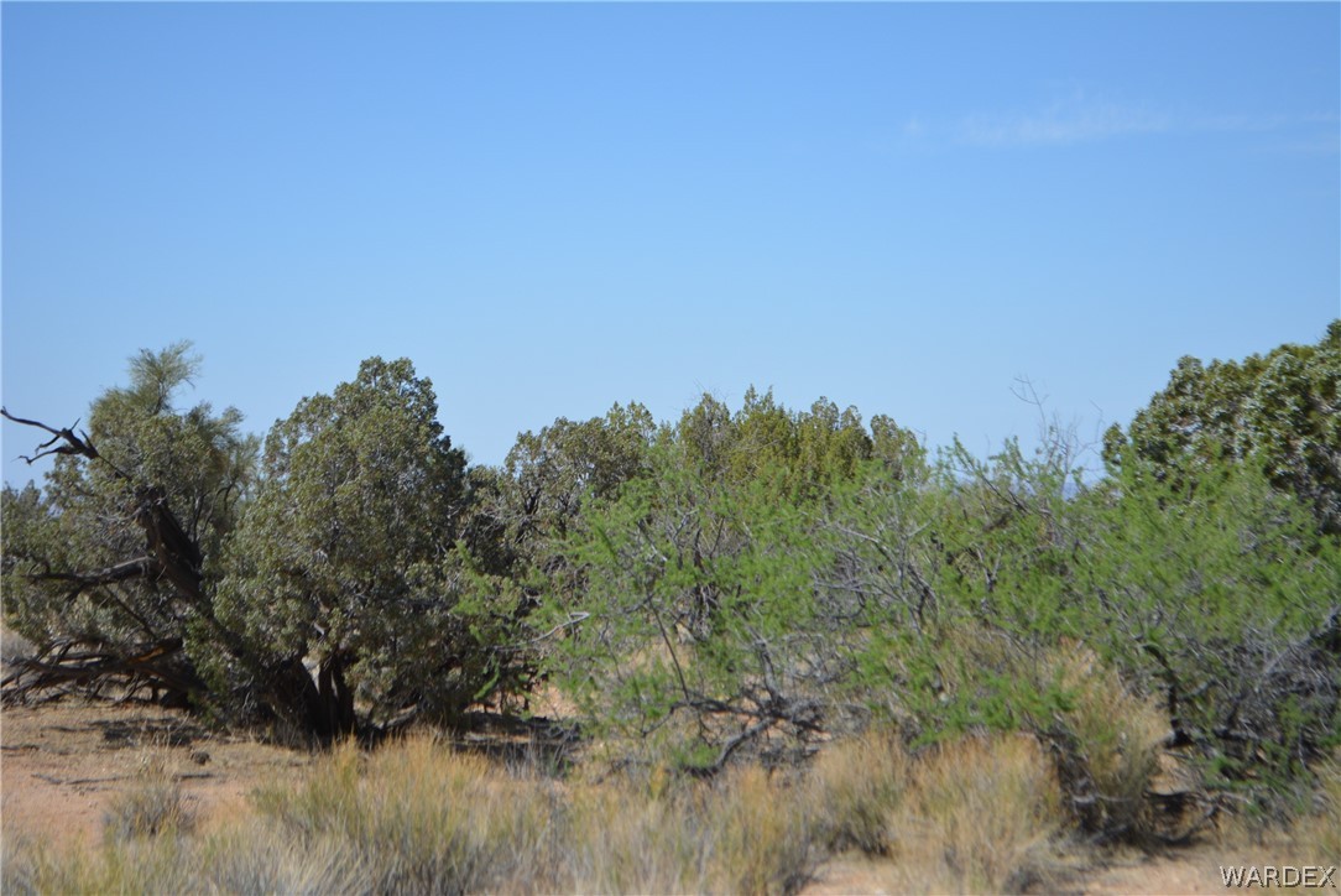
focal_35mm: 82
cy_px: 448
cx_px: 670
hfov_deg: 24.6
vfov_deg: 16.6
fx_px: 3075
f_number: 6.3
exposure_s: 1/1600
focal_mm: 55
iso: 400
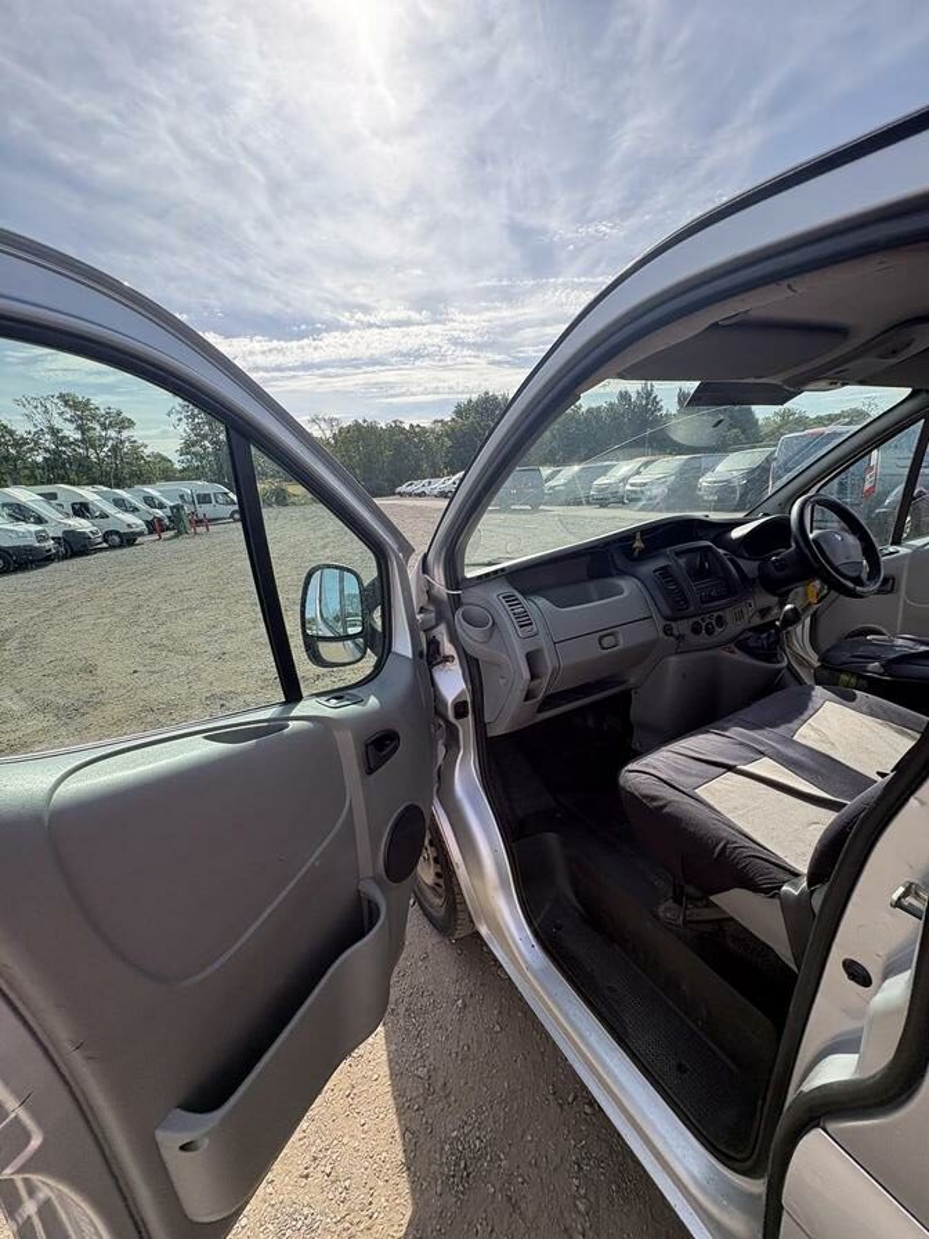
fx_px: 501
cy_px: 620
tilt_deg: -8.5
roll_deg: +7.2
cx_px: 464
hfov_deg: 85.7
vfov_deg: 102.1
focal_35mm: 14
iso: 40
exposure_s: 1/652
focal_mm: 2.22
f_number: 2.2
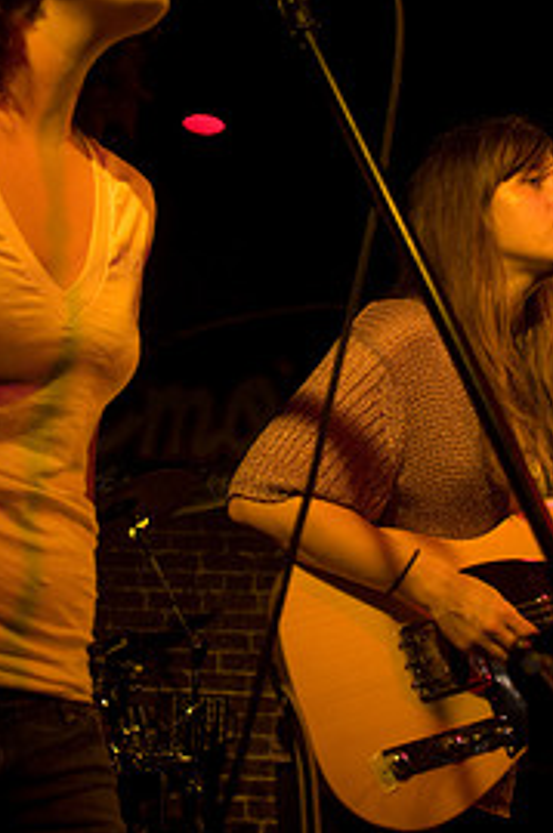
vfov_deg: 39.4
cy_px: 309
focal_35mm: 50
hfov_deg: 26.9
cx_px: 298
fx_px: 1156
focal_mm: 20
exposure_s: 1/100
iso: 1000
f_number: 2.8
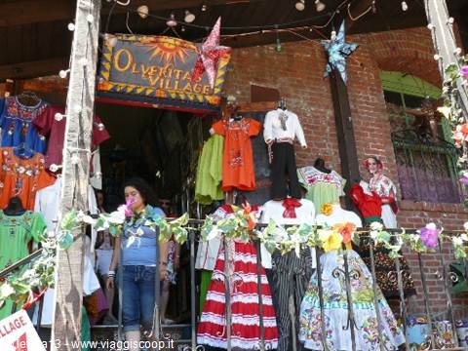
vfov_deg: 39.7
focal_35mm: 36
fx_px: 487
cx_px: 234
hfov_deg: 51.4
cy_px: 176
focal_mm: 6
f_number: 3.2
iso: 100
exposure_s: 1/100
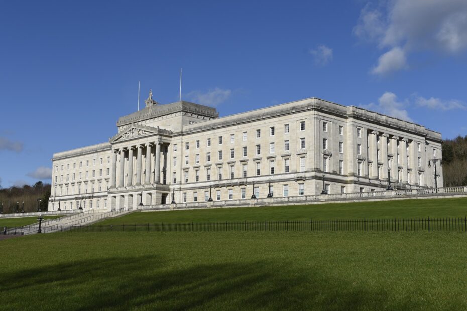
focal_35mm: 36
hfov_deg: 53.1
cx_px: 234
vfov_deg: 36.9
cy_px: 156
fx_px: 467
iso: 100
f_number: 8
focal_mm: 36
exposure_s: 1/500
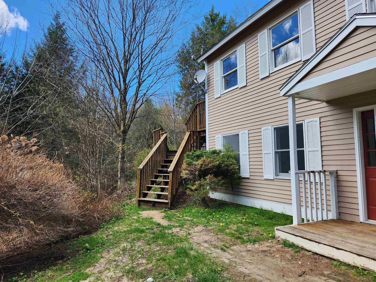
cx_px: 188
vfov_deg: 58.9
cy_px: 141
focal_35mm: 23
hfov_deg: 73.9
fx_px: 250
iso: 20
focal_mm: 5.4
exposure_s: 1/485
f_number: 1.8
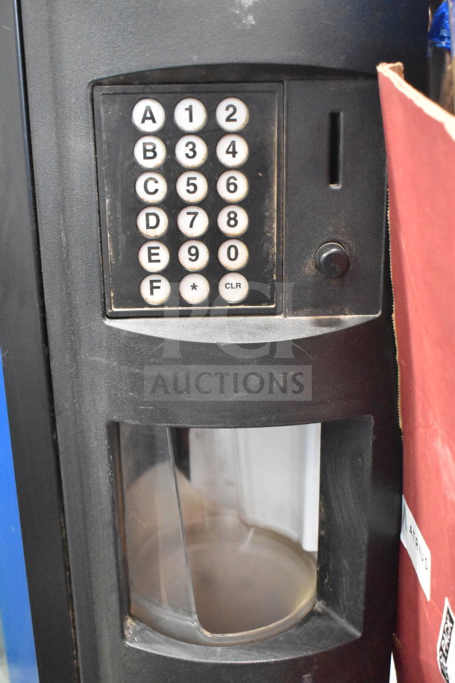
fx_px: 768
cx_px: 228
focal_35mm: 40
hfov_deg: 33.0
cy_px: 342
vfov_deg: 47.9
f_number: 4
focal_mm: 27
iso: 11400
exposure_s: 1/40
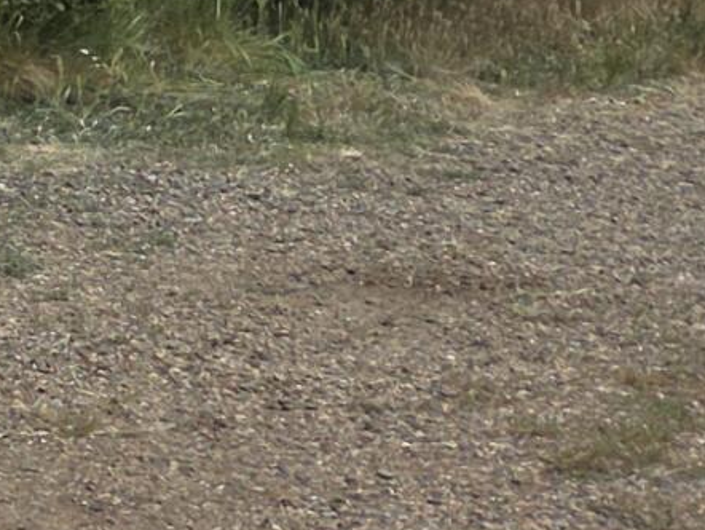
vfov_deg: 9.0
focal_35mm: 156
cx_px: -1223
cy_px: -520
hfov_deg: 10.2
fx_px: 3179
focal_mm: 5.4
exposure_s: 1/1695
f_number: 1.8
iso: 25
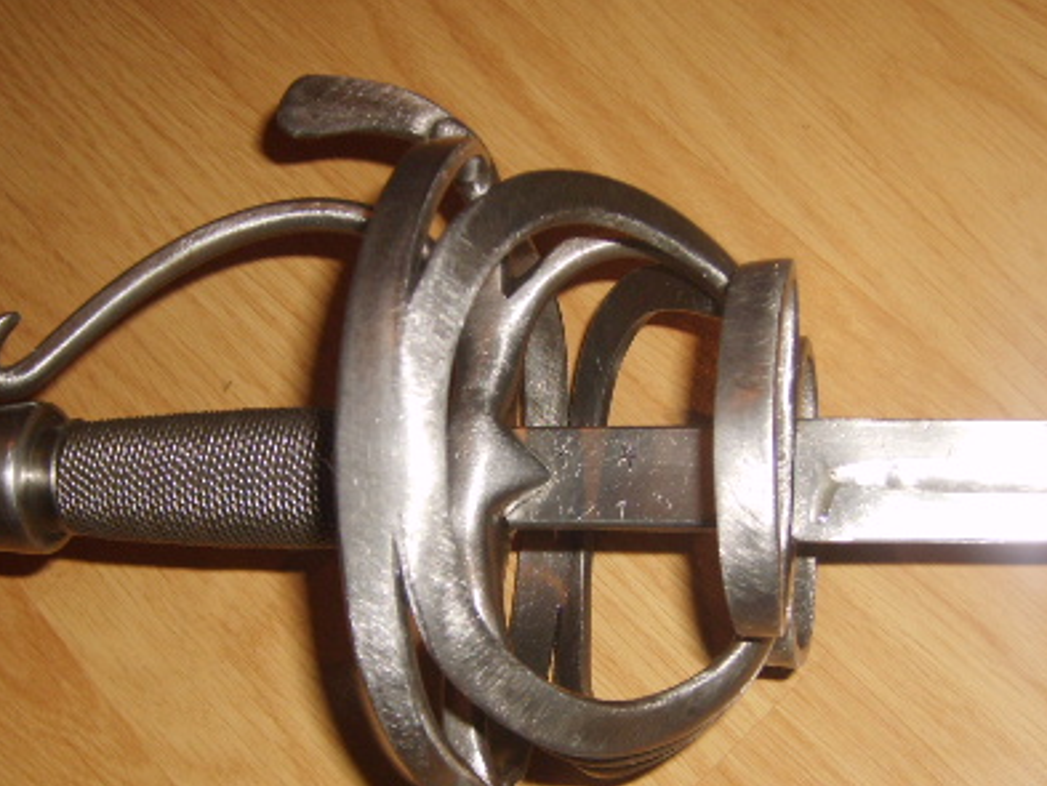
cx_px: 517
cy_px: 530
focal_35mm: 57
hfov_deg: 33.8
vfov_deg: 25.5
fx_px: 1725
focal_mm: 5.8
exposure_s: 1/45
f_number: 2.8
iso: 100
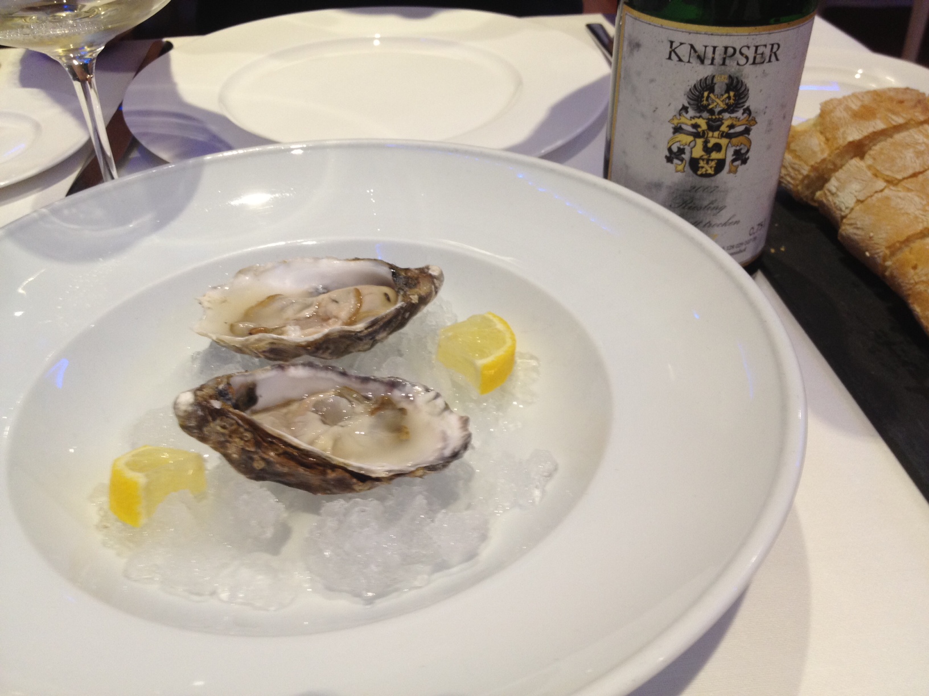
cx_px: 464
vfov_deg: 40.7
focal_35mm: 35
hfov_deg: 52.6
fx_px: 939
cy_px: 348
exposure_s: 1/20
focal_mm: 4.28
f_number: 2.4
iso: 100
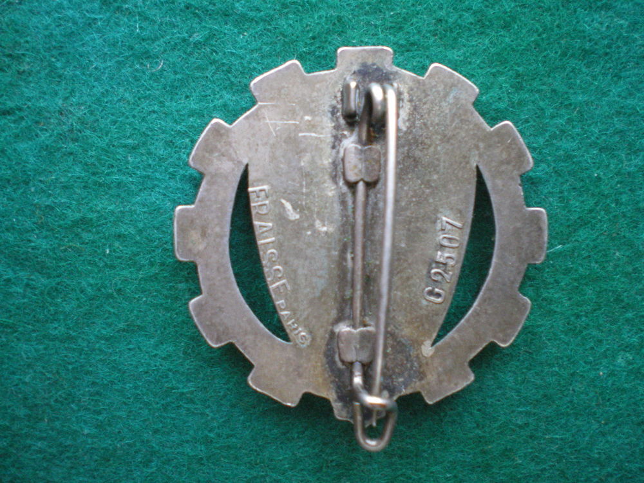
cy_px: 242
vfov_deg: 37.7
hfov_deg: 49.0
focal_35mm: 38
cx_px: 322
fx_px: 707
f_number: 3.1
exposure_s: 1/25
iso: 400
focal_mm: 6.3
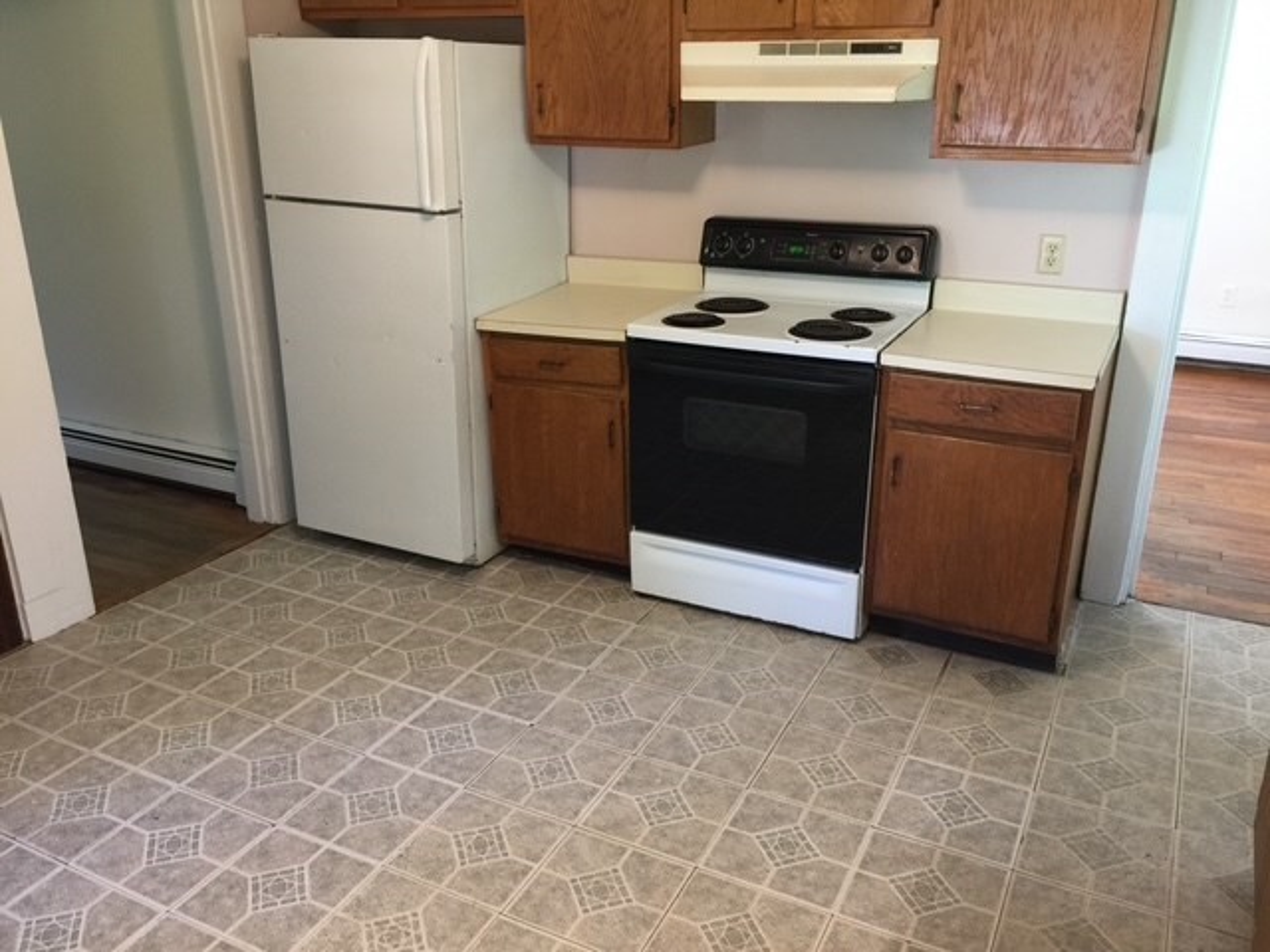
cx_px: 635
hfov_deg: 61.7
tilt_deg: -20.5
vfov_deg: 48.2
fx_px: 1064
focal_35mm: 29
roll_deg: -0.8
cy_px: 476
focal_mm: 4.15
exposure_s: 1/15
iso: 50
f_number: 2.2
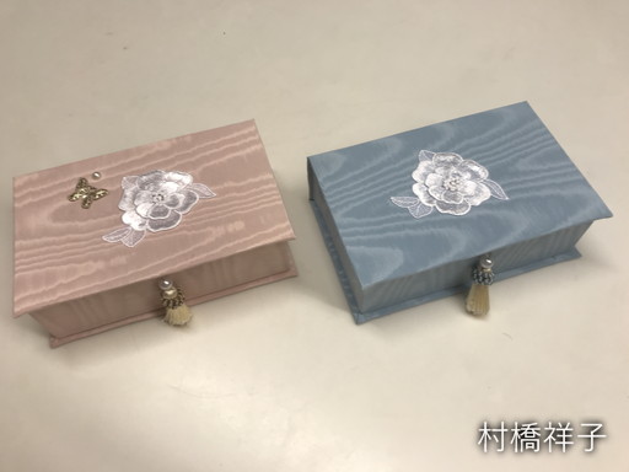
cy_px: 236
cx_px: 314
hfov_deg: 63.4
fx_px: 509
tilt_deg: -58.2
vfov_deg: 49.7
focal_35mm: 28
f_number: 1.8
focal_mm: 3.99
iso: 25
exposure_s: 1/60
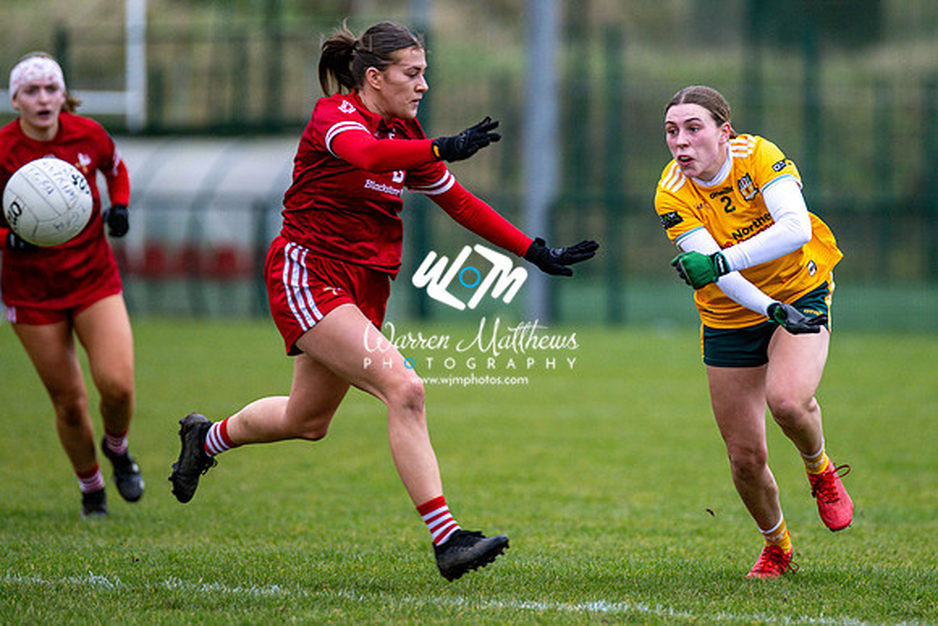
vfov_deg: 3.6
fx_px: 9954
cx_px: 581
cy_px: 270
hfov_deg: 5.4
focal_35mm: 382
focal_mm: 300
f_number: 2.8
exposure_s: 1/1000
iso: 1400
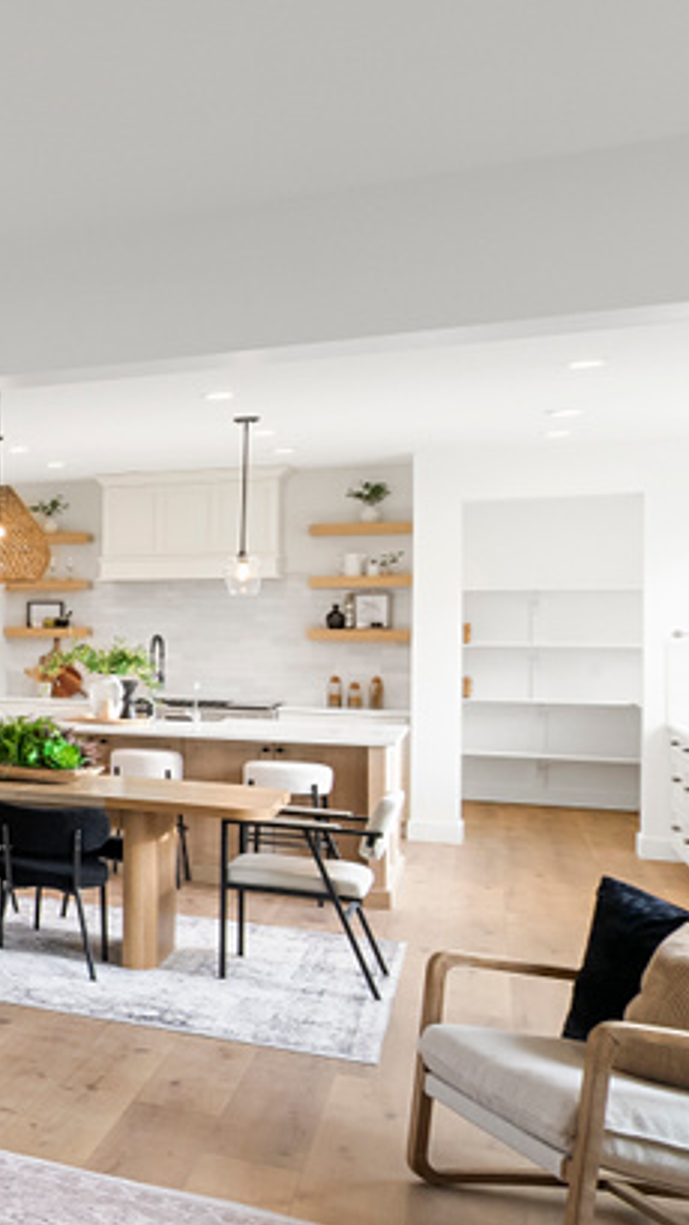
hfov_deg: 18.4
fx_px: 1364
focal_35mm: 42
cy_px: 639
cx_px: -695
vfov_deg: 48.3
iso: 400
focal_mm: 16
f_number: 9
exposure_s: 1/20
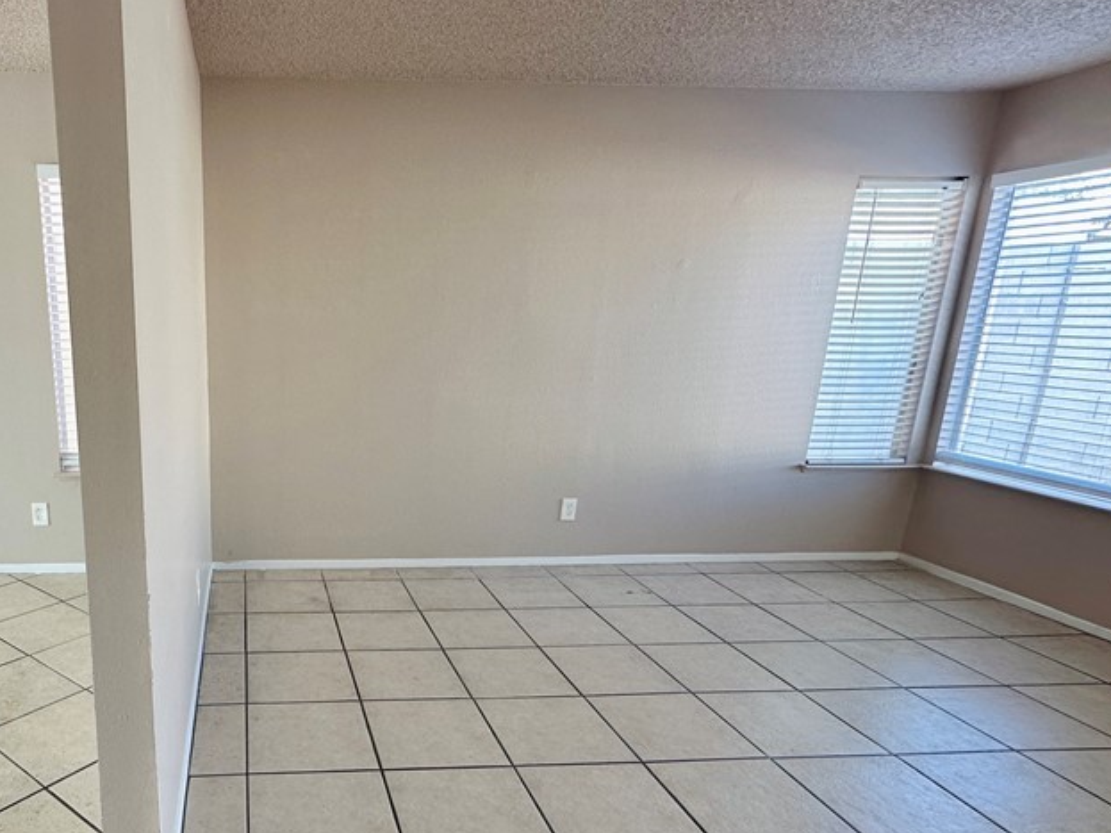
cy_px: 501
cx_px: 280
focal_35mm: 23
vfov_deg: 58.4
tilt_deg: -14.9
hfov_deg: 69.2
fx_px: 738
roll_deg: -0.1
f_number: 2.2
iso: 160
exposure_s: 1/120
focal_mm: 2.22
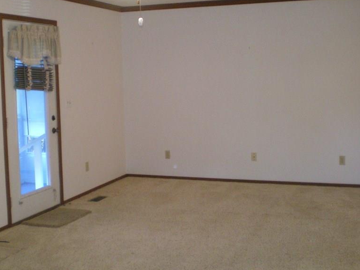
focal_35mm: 51
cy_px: 107
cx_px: 157
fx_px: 530
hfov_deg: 37.4
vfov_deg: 28.5
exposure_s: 1/30
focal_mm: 6.3
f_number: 3.1
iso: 400
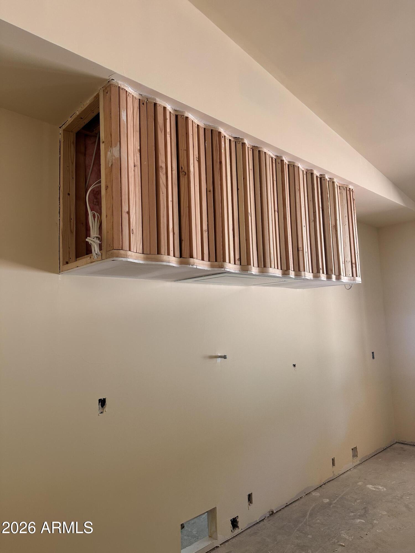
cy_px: 276
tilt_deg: +6.8
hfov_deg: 56.8
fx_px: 384
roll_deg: +1.8
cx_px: 208
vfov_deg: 71.6
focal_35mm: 24
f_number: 1.78
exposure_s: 1/121
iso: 100
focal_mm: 6.86
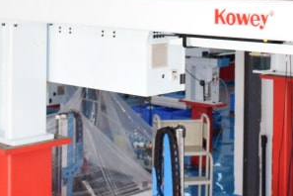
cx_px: 153
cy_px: -59
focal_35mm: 91
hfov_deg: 22.4
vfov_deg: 14.4
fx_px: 741
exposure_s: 1/125
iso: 800
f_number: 5.6
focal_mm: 18
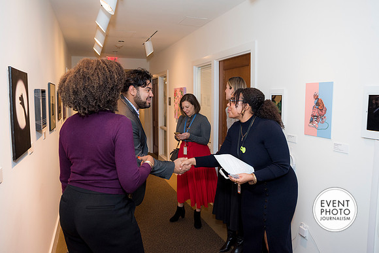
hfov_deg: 70.7
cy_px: 121
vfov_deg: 50.6
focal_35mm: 25
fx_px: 267
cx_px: 191
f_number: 5
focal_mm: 24
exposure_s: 1/125
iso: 800
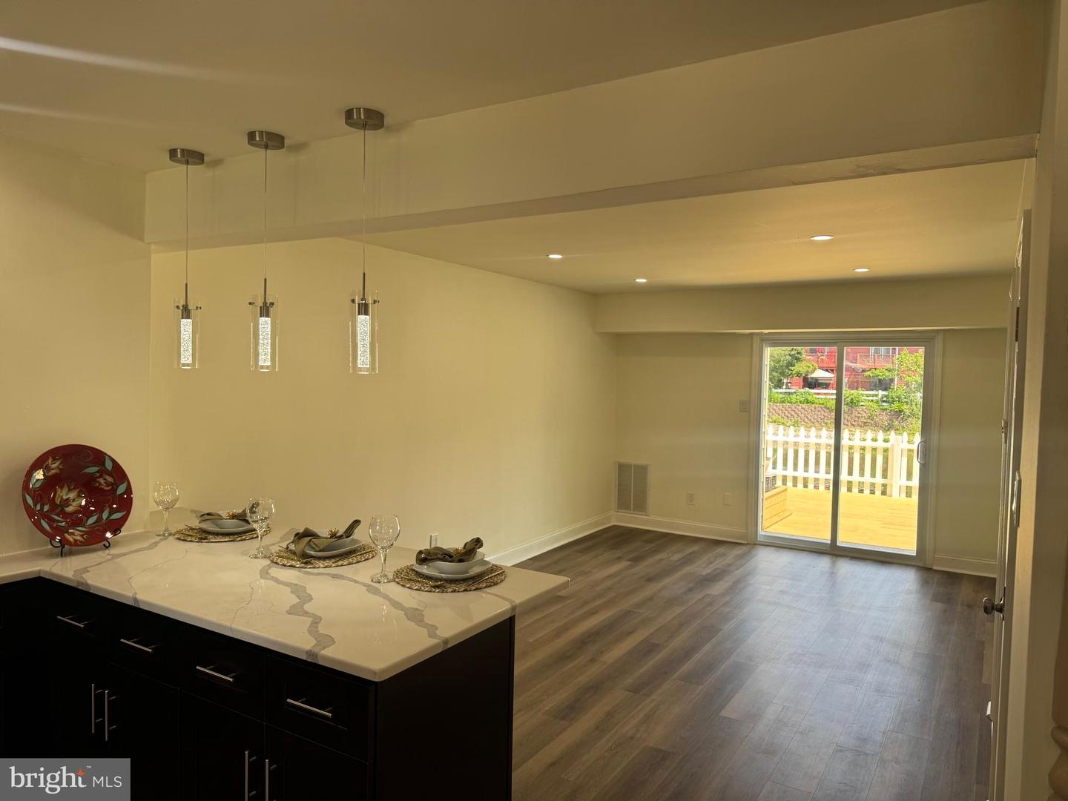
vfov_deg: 56.8
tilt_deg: -2.6
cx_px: 534
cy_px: 400
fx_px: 740
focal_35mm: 24
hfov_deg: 71.6
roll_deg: -1.4
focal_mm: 6.76
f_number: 1.78
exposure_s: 1/227
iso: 64
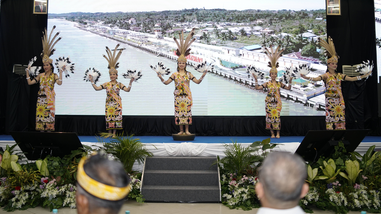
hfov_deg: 51.6
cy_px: 82
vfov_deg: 30.3
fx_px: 394
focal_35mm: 39
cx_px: 185
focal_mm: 35
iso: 400
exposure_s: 1/250
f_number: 1.4
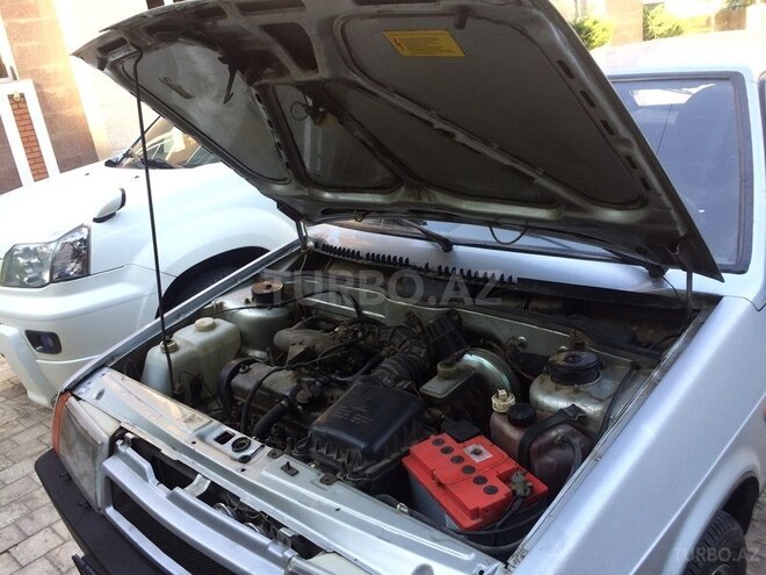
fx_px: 642
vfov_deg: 48.2
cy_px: 288
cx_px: 383
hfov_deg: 61.7
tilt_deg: -15.0
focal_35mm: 29
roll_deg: +6.3
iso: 32
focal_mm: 4.15
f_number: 2.2
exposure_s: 1/283
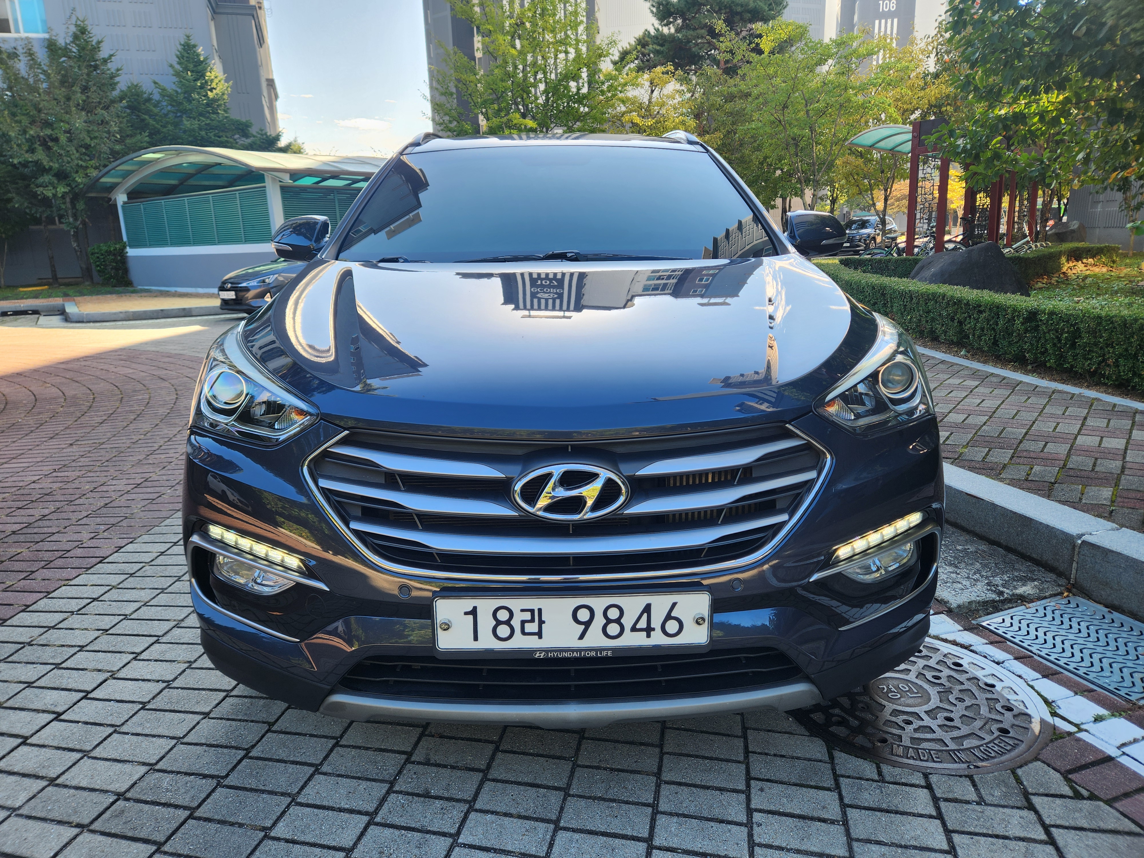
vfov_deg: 58.9
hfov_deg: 73.9
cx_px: 572
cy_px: 429
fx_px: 760
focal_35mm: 23
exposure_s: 1/207
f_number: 1.8
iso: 20
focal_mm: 5.4
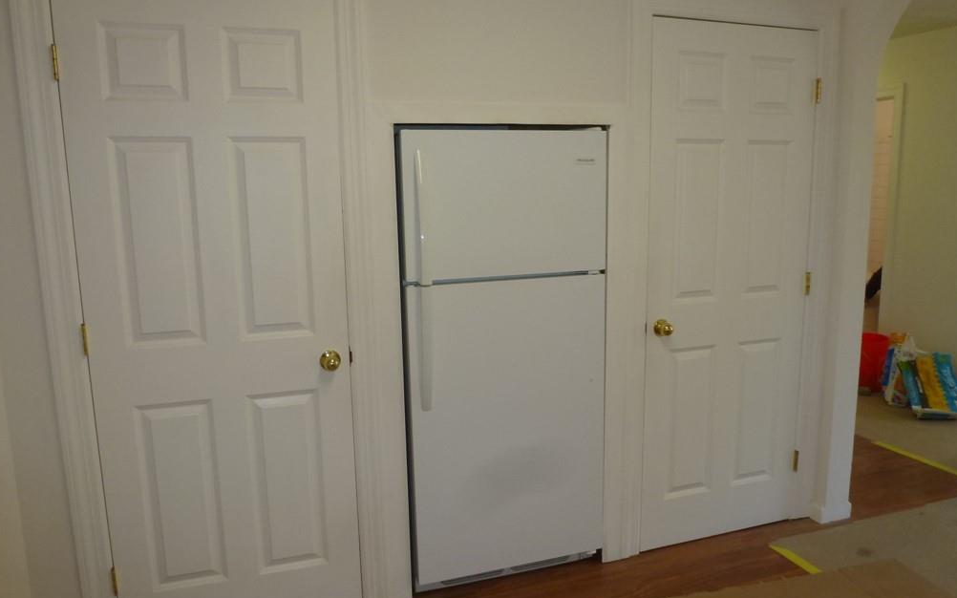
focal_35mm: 26
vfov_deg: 47.6
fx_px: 678
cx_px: 481
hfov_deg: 70.4
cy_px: 306
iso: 160
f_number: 3.3
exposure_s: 1/60
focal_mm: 4.3
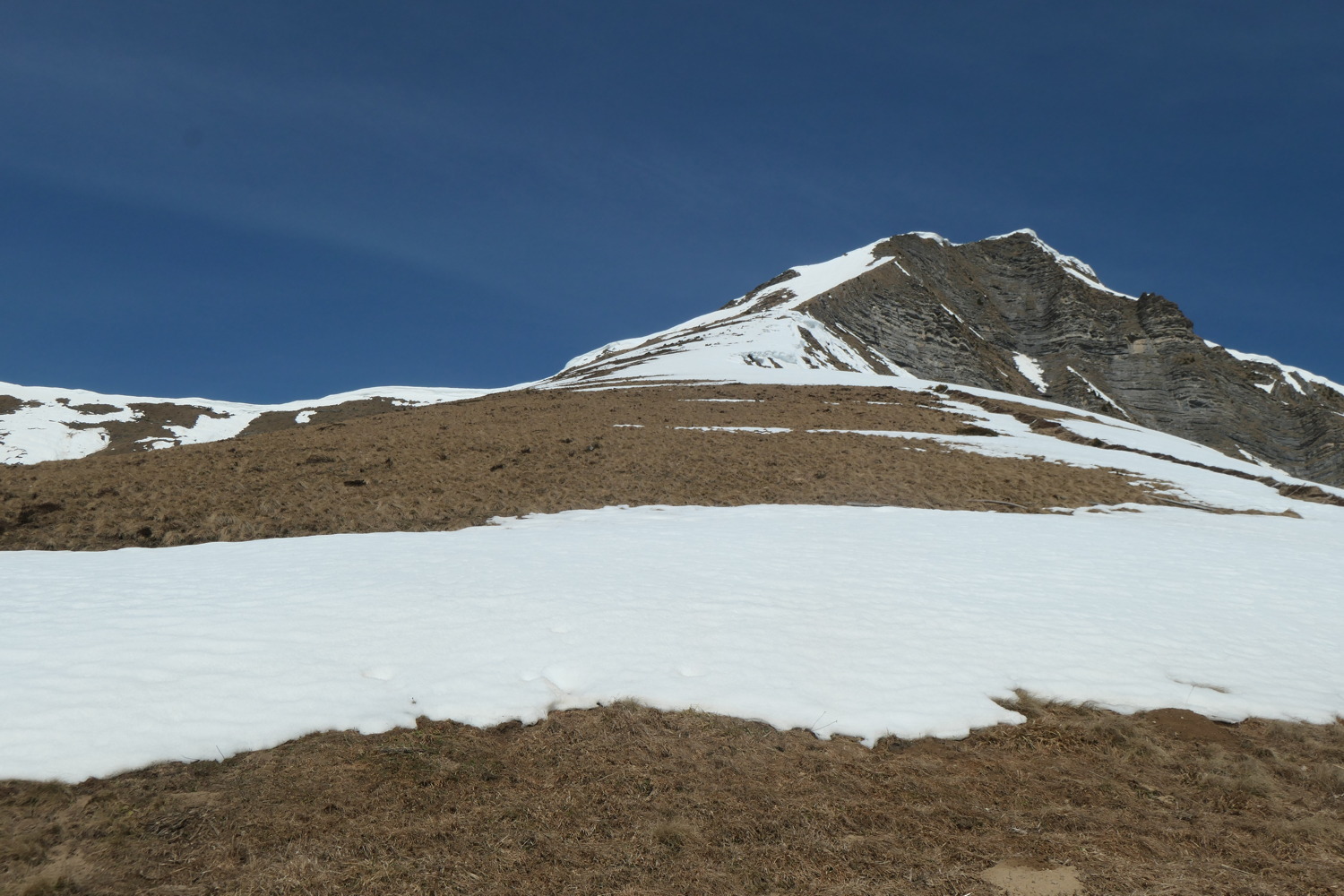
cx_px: 672
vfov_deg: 38.9
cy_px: 448
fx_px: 1269
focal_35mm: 34
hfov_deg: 55.8
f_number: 8
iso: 200
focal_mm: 12.5
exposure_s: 1/1300
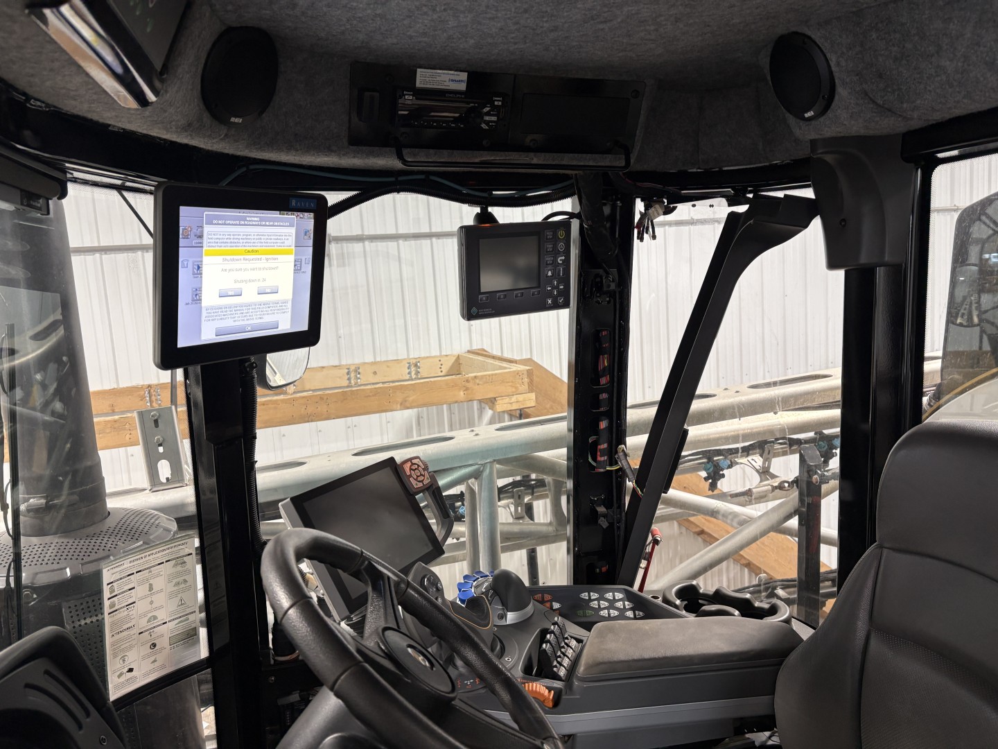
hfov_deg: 67.3
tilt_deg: -7.6
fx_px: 750
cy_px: 374
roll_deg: +3.6
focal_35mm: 26
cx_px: 499
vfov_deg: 53.1
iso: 100
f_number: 1.6
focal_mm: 5.96
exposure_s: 1/60
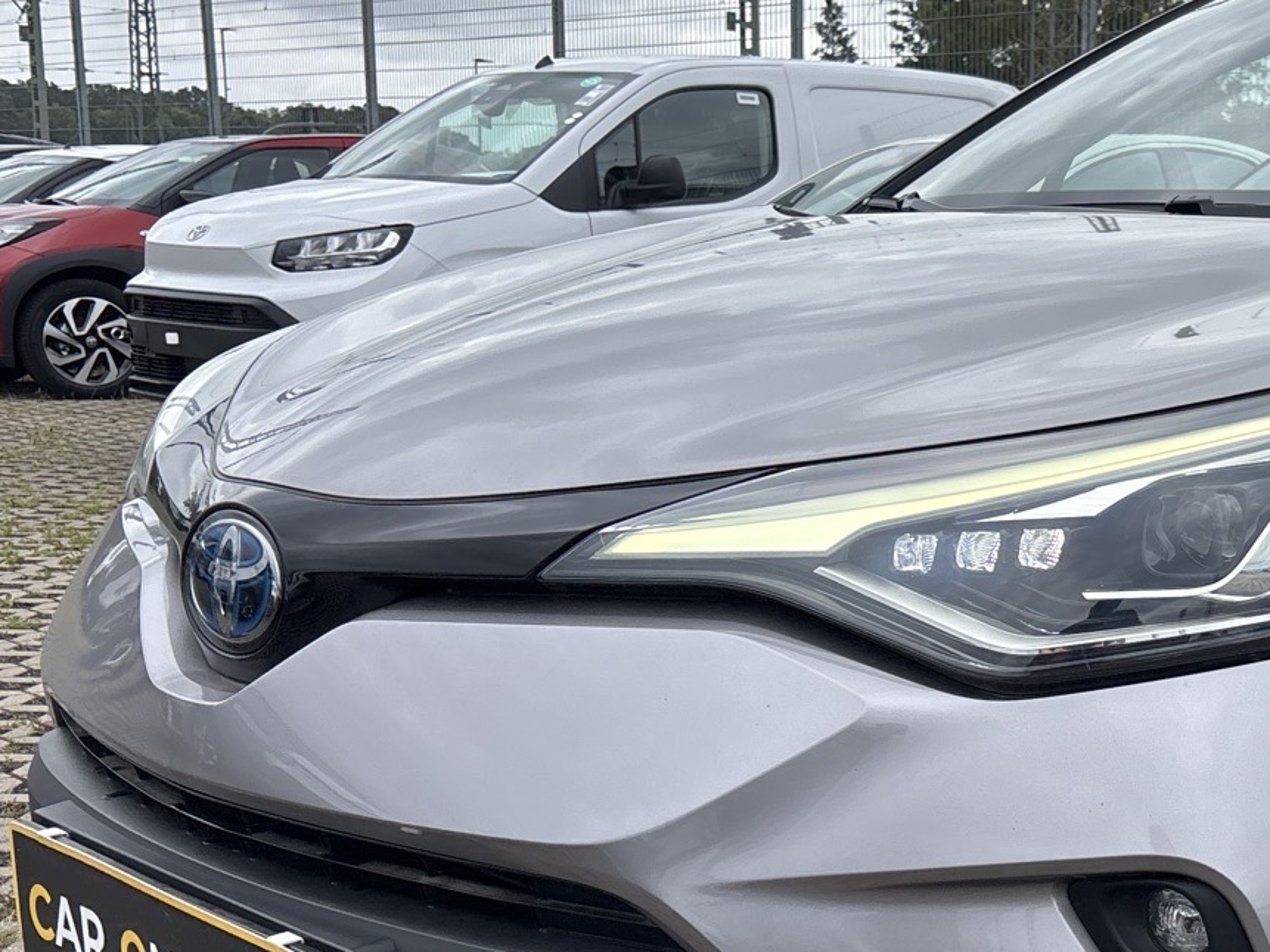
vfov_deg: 25.1
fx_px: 2128
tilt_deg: -12.2
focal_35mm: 58
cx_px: 1235
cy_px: 640
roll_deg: -1.6
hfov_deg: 31.1
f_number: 1.6
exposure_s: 1/2105
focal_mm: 5.96
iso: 50
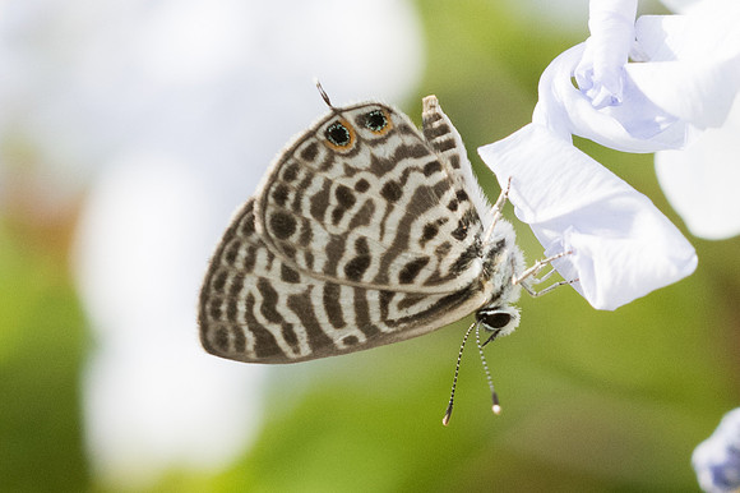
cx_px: 443
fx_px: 12171
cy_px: 322
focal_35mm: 592
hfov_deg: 3.5
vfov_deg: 2.3
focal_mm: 150
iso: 800
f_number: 9
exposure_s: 1/800
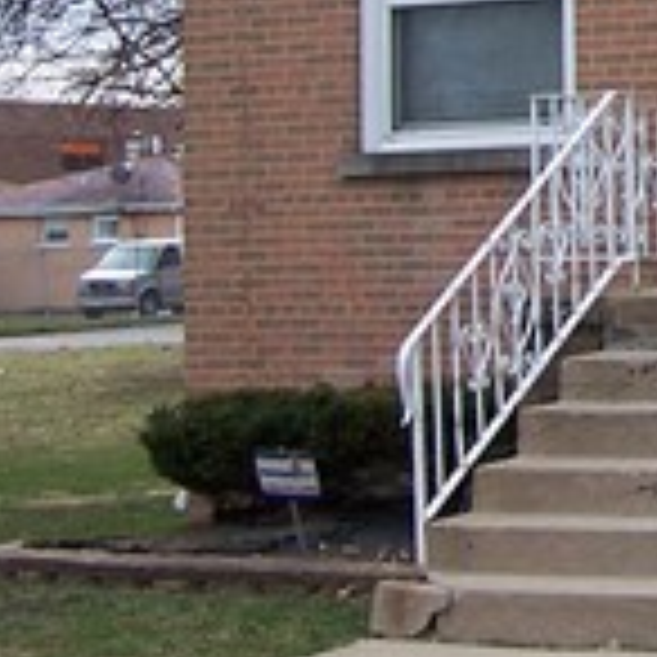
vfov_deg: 11.6
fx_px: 3157
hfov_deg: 11.2
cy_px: -207
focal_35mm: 147
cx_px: 1125
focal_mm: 6.3
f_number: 2.8
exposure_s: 1/180
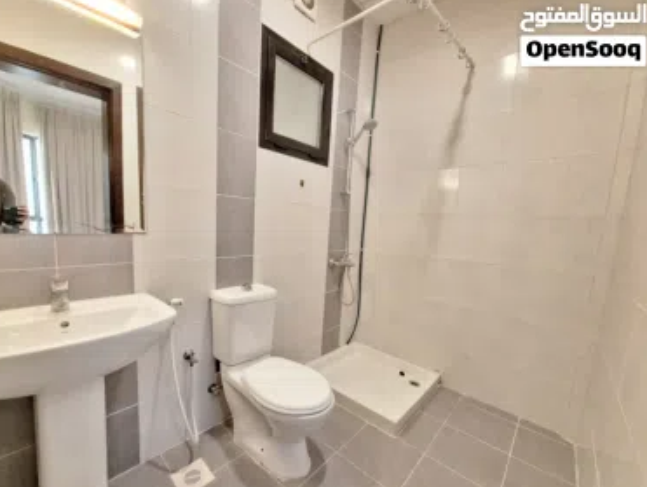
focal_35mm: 14
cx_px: 305
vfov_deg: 85.7
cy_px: 258
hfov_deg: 101.9
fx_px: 262
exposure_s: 1/20
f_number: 2.2
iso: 400
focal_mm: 1.74
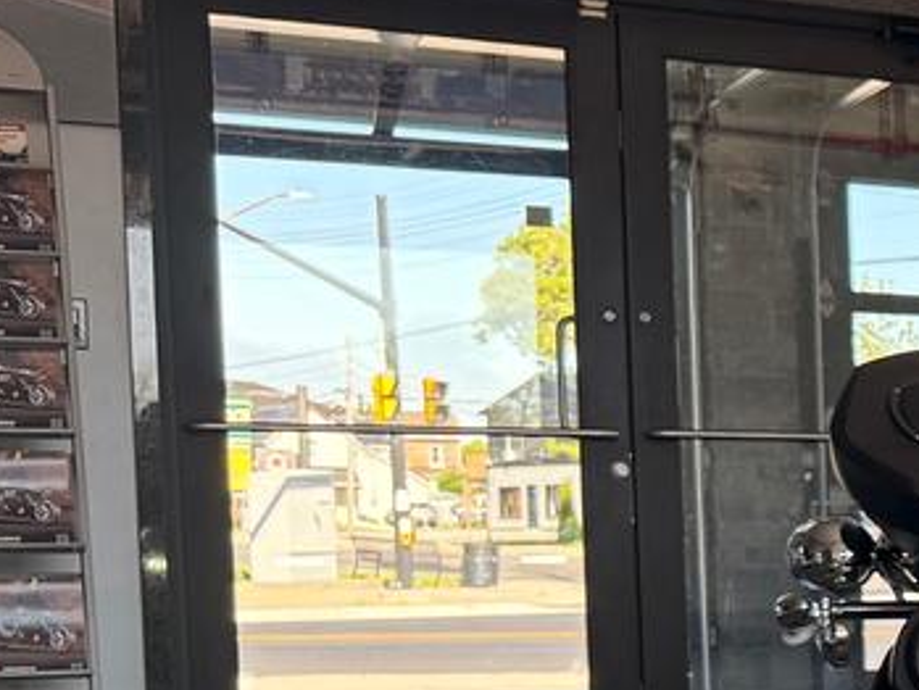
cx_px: 1630
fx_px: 2337
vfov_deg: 16.4
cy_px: 701
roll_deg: +0.4
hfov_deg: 18.0
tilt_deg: -3.4
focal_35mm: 88
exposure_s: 1/298
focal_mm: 6.76
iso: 100
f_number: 1.78
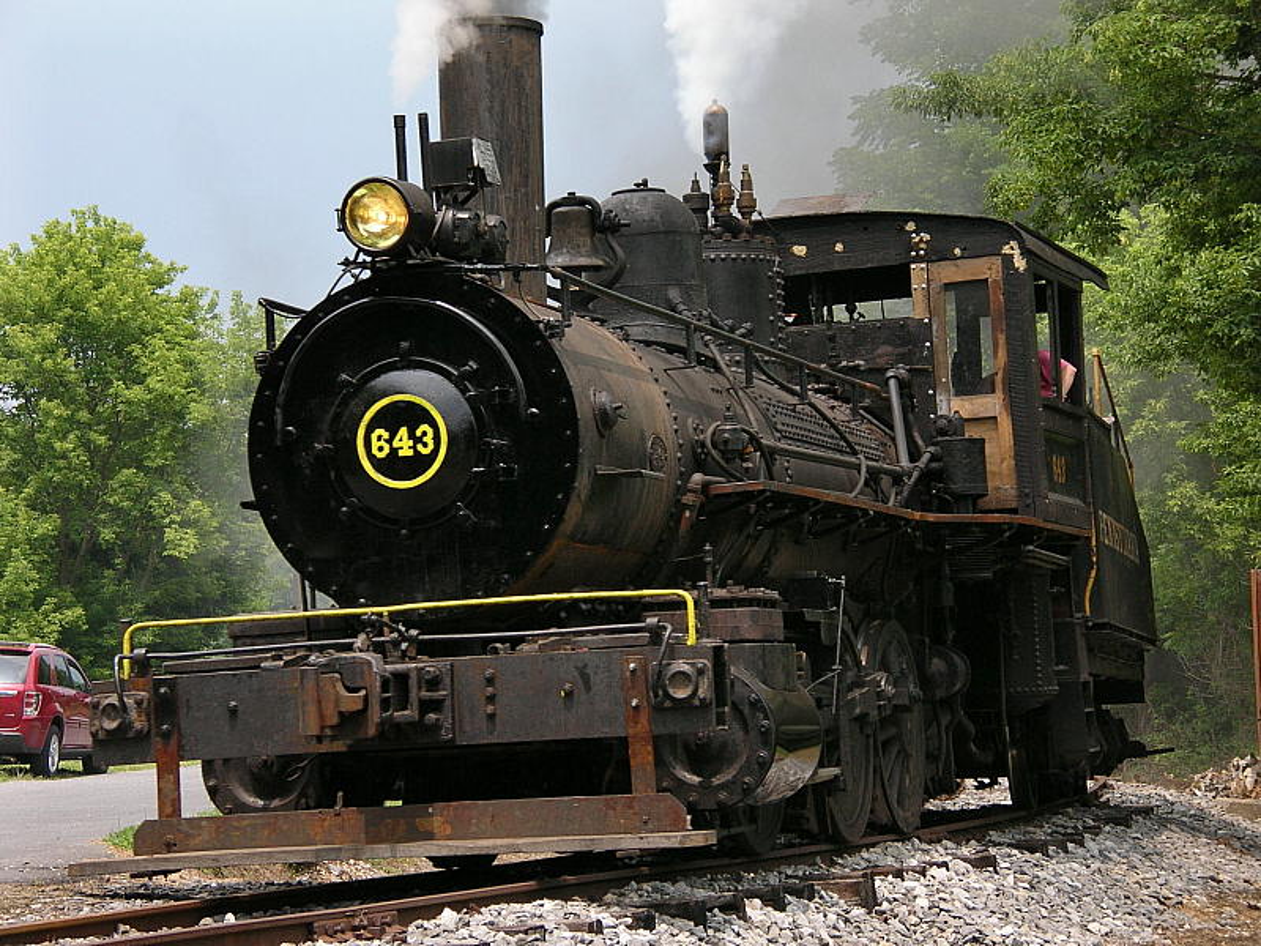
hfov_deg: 18.0
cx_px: 630
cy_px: 473
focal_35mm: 109
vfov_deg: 13.6
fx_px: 3971
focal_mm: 17.9
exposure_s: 1/231
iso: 50
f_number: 4.9
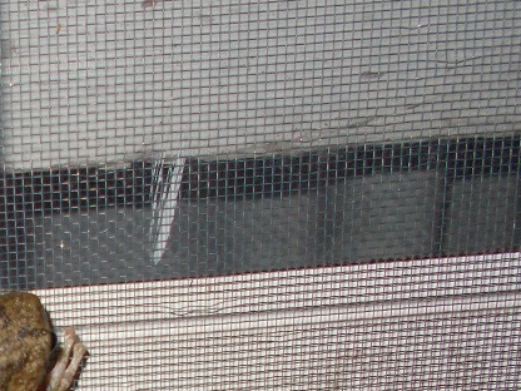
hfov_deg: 23.9
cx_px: -150
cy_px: 475
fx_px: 1084
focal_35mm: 72
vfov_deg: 19.2
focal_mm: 4.6
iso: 200
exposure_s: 1/25
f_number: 3.2
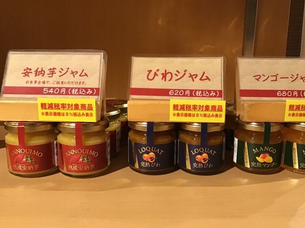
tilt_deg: -12.7
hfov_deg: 51.2
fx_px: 317
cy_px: 120
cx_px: 172
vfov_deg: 39.6
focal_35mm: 36
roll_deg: -2.1
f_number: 2.4
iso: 200
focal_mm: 3.3
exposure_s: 1/30
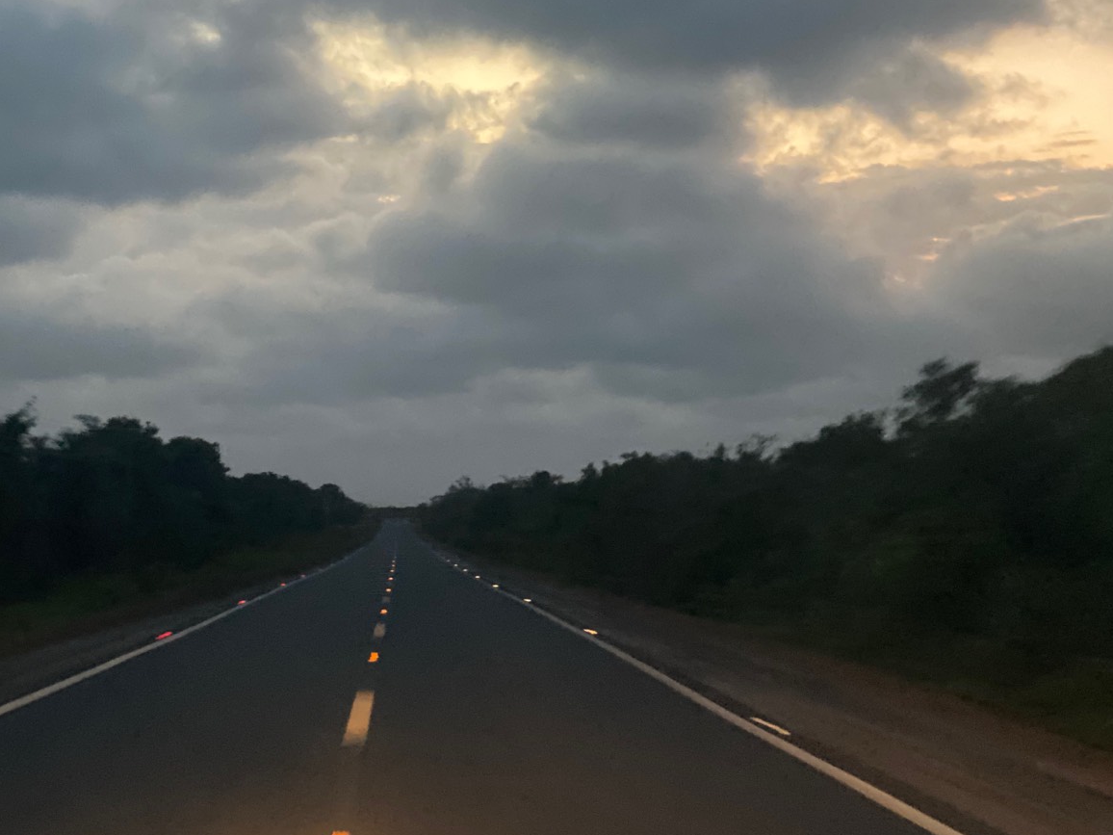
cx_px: 368
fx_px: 2315
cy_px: 387
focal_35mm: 72
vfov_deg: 20.4
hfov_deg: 26.9
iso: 400
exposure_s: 1/16
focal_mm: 6
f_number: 2
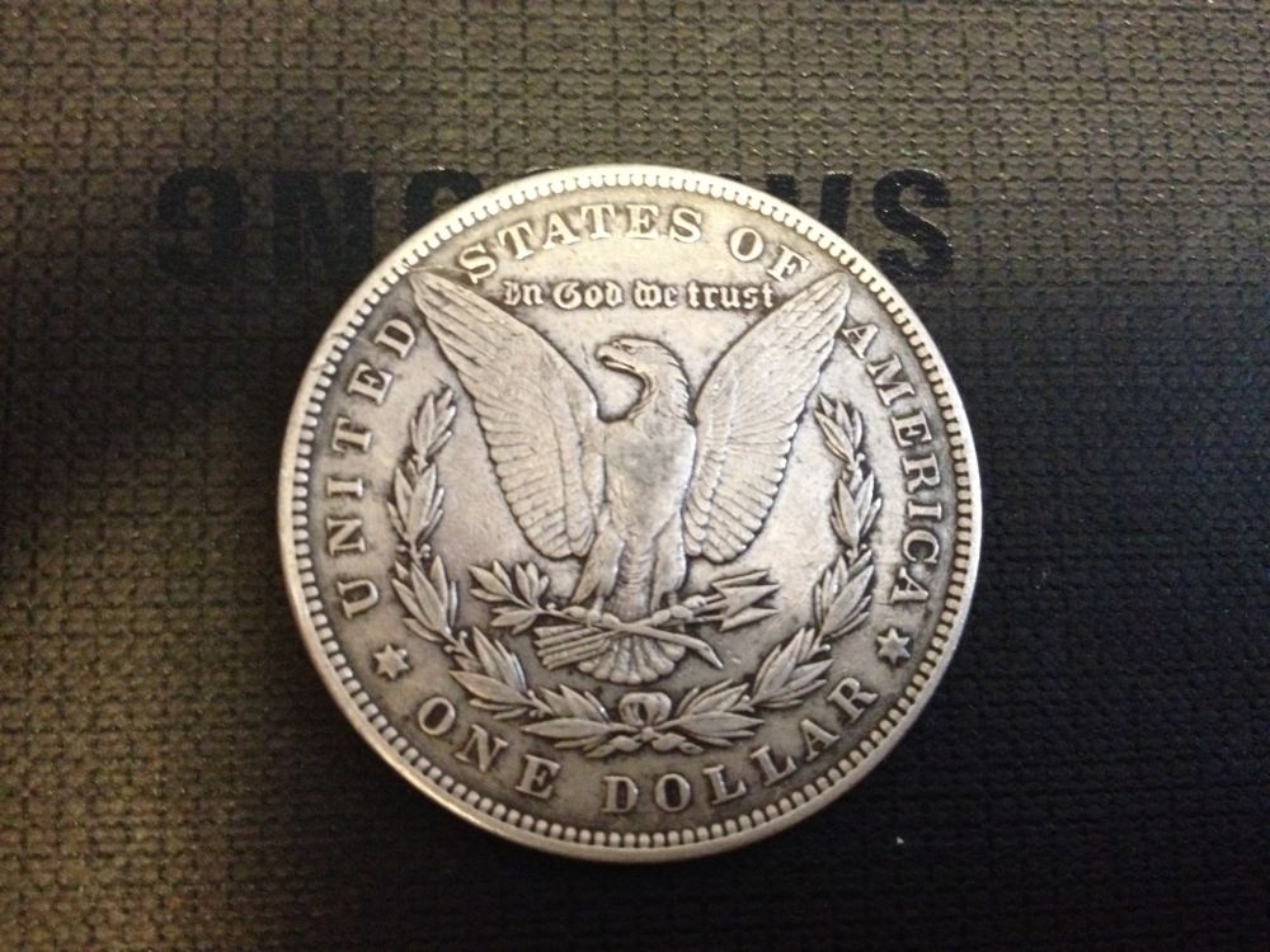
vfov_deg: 40.7
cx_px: 635
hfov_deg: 52.6
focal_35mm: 35
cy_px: 476
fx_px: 1284
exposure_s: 1/15
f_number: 2.4
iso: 640
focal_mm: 4.28
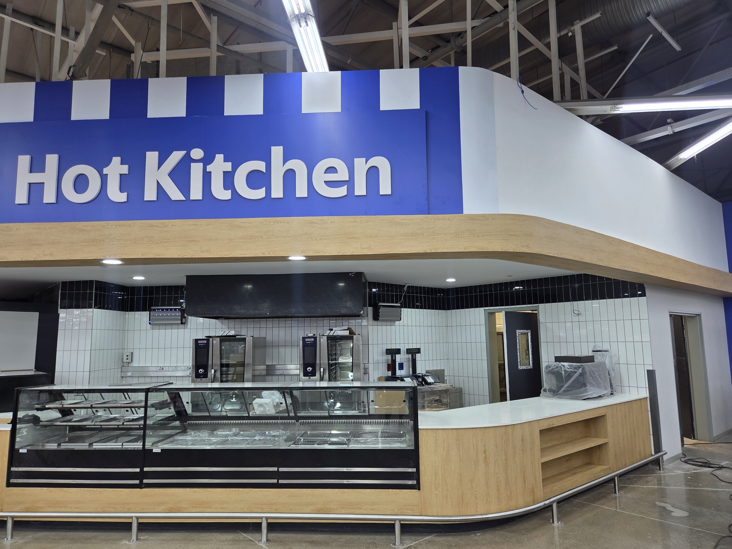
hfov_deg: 73.9
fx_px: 486
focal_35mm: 23
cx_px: 366
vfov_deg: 58.9
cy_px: 274
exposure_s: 1/100
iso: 64
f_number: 1.8
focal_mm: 5.4
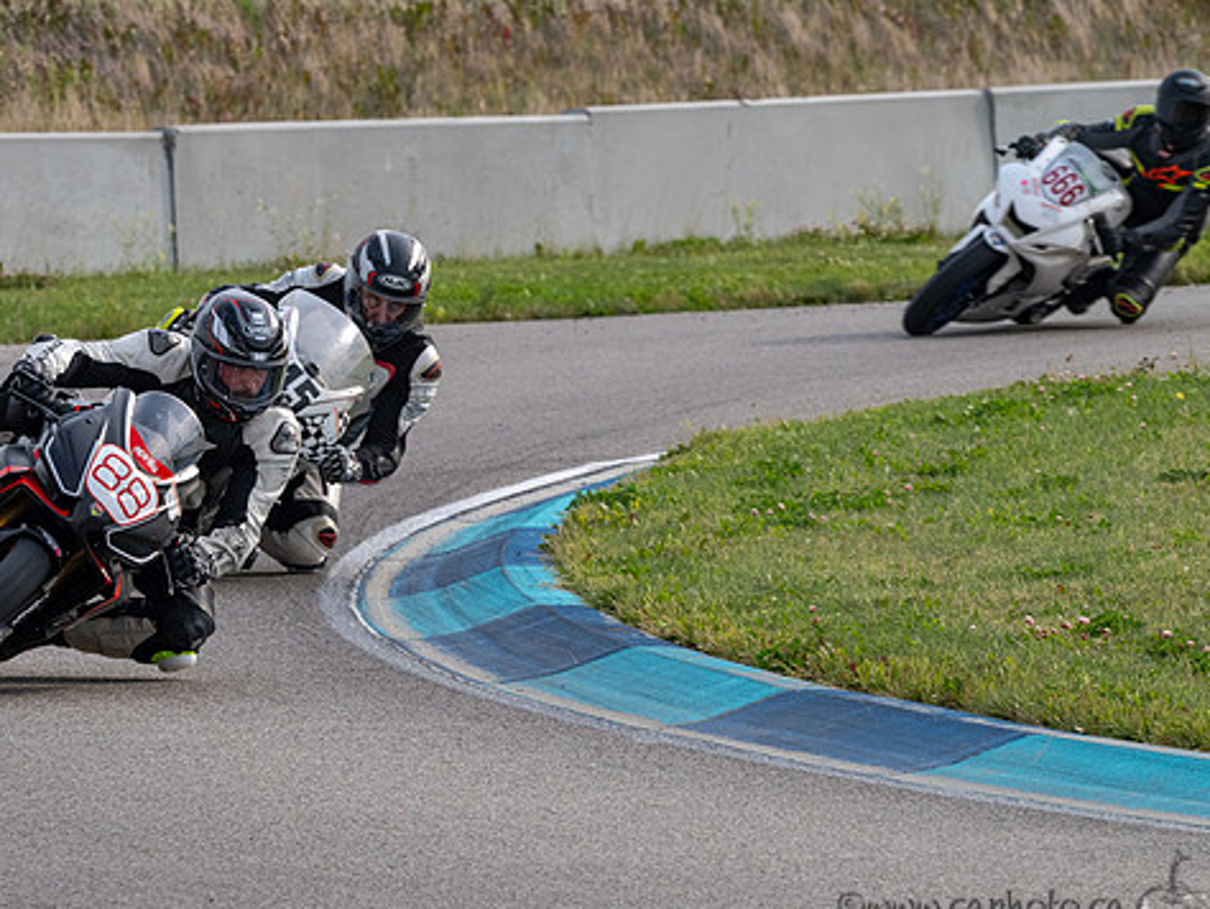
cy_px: 463
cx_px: 266
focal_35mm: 474
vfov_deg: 3.1
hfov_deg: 4.2
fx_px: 16577
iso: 640
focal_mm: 310
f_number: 11
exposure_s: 1/800
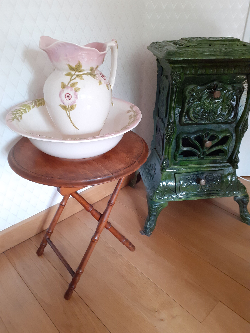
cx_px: 125
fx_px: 260
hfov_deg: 51.4
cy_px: 166
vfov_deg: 65.3
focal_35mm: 27
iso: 200
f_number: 1.9
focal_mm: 3.6
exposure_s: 1/33
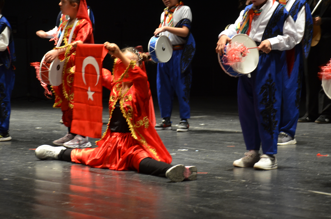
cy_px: 110
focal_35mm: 120
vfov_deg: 11.4
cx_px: 166
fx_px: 1101
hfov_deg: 17.1
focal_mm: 80
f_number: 5.3
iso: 900
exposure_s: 1/30
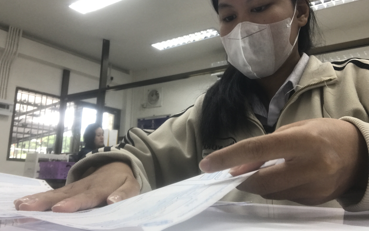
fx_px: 342
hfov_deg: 56.7
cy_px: 94
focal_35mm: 34
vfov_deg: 37.2
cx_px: 184
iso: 50
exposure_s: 1/33
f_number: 2.2
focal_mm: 2.87
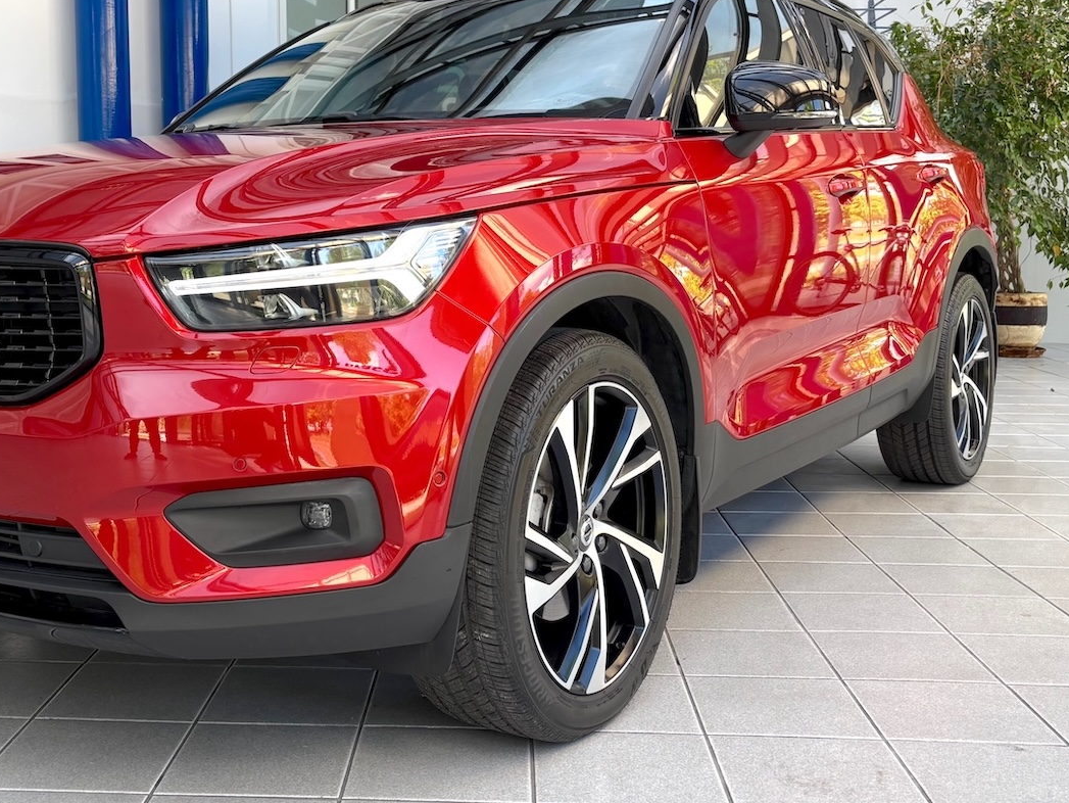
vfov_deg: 39.5
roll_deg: -0.5
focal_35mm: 36
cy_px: 329
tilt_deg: -3.2
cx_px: 367
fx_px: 1112
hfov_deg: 50.5
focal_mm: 5.96
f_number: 1.6
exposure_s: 1/62
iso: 40
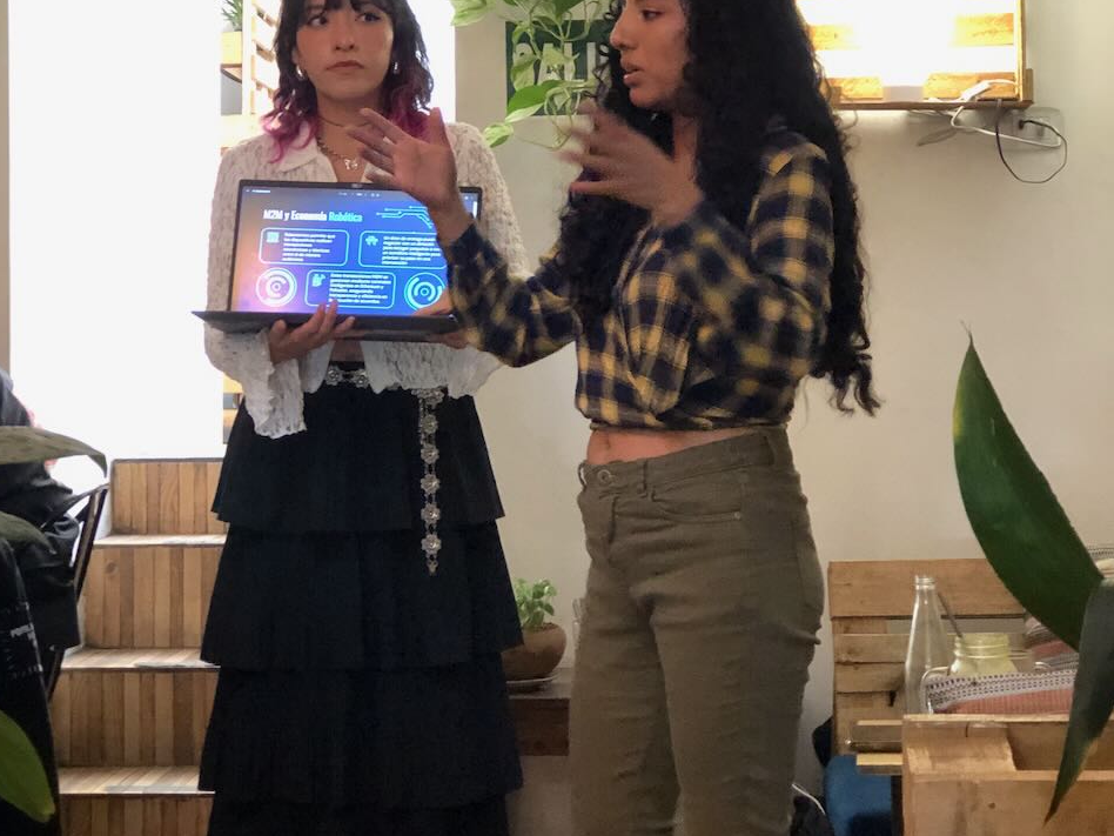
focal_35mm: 77
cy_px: 258
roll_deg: +0.3
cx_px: 552
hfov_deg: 25.3
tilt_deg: +1.6
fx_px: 2478
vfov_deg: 19.1
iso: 800
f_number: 2.8
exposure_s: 1/60
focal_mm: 6.6
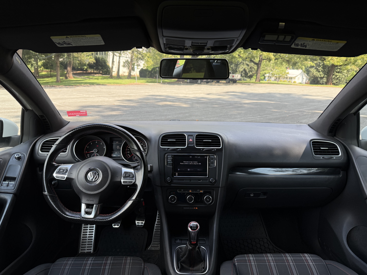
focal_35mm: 24
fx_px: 254
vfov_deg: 56.8
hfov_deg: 71.6
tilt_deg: -12.4
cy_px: 138
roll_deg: -3.3
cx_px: 184
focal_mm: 6.76
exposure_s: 1/473
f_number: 1.78
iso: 100
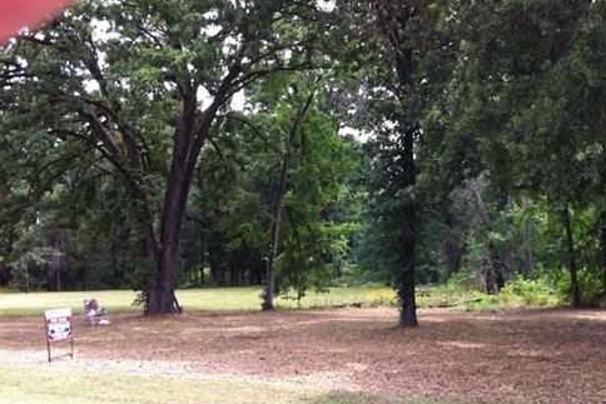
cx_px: 389
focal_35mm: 48
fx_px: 808
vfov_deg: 28.1
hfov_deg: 40.7
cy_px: 220
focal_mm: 3.85
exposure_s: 1/223
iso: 80
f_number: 2.8
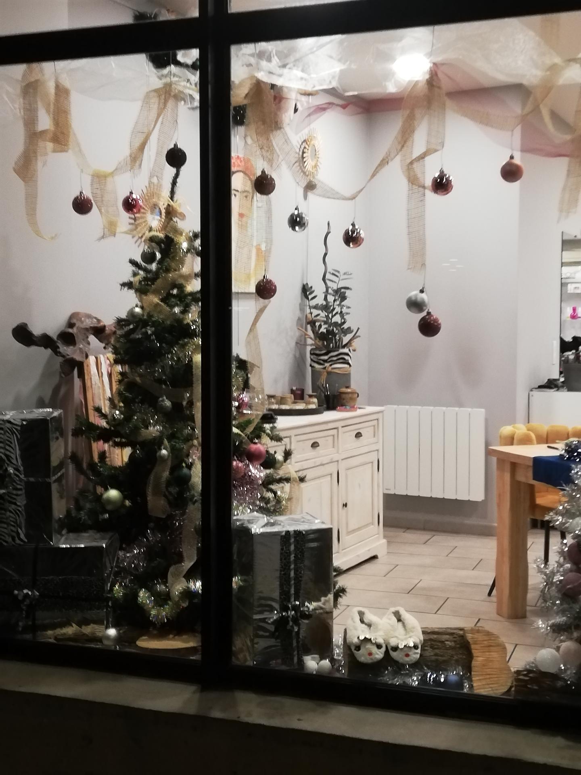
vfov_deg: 40.4
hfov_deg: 30.9
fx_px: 1052
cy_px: 388
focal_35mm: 47
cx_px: 290
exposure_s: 1/33.3
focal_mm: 3.81
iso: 250
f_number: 2.2
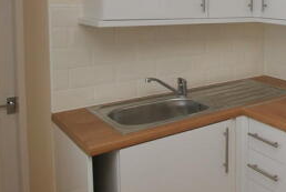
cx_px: 359
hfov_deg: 34.1
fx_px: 347
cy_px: 19
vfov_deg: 29.6
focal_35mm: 44
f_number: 4
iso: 200
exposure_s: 1/60
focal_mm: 11.5
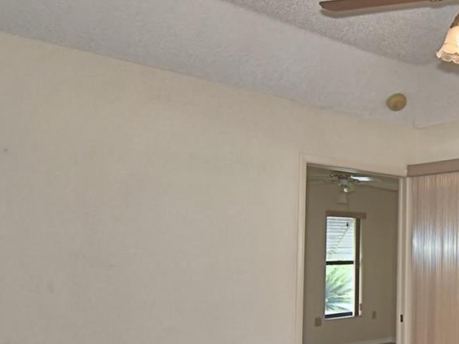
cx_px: 514
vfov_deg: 34.8
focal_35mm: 41
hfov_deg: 37.6
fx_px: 544
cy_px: 226
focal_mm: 10
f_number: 4.5
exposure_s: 1/100
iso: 100
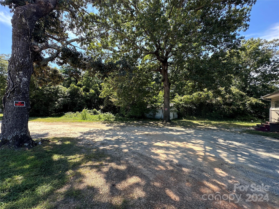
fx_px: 113
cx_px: 140
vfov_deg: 85.7
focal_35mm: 14
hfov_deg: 102.1
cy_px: 104
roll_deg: -0.6
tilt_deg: +1.8
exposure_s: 1/313
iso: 40
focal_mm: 2.22
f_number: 2.2
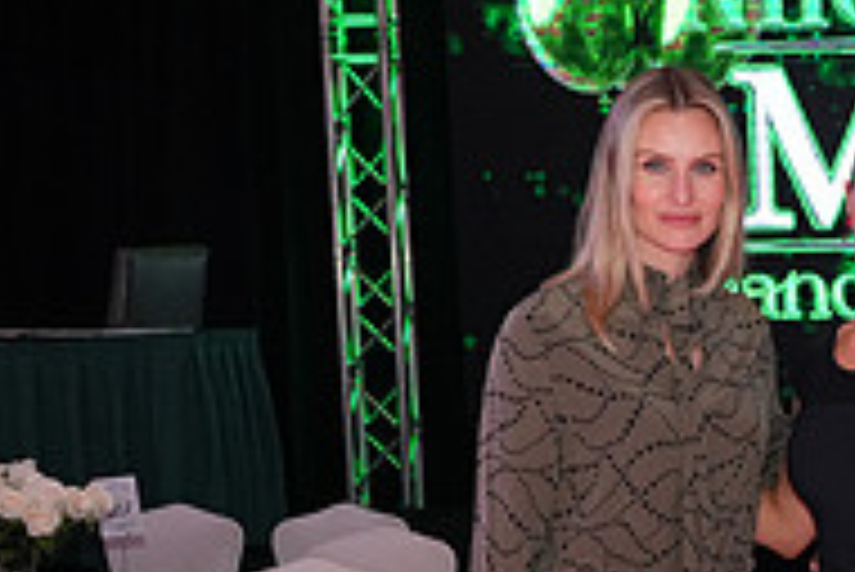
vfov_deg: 12.1
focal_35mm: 110
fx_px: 2614
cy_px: 772
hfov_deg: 17.7
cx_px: 1012
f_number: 5.6
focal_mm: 36
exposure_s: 1/250
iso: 2000
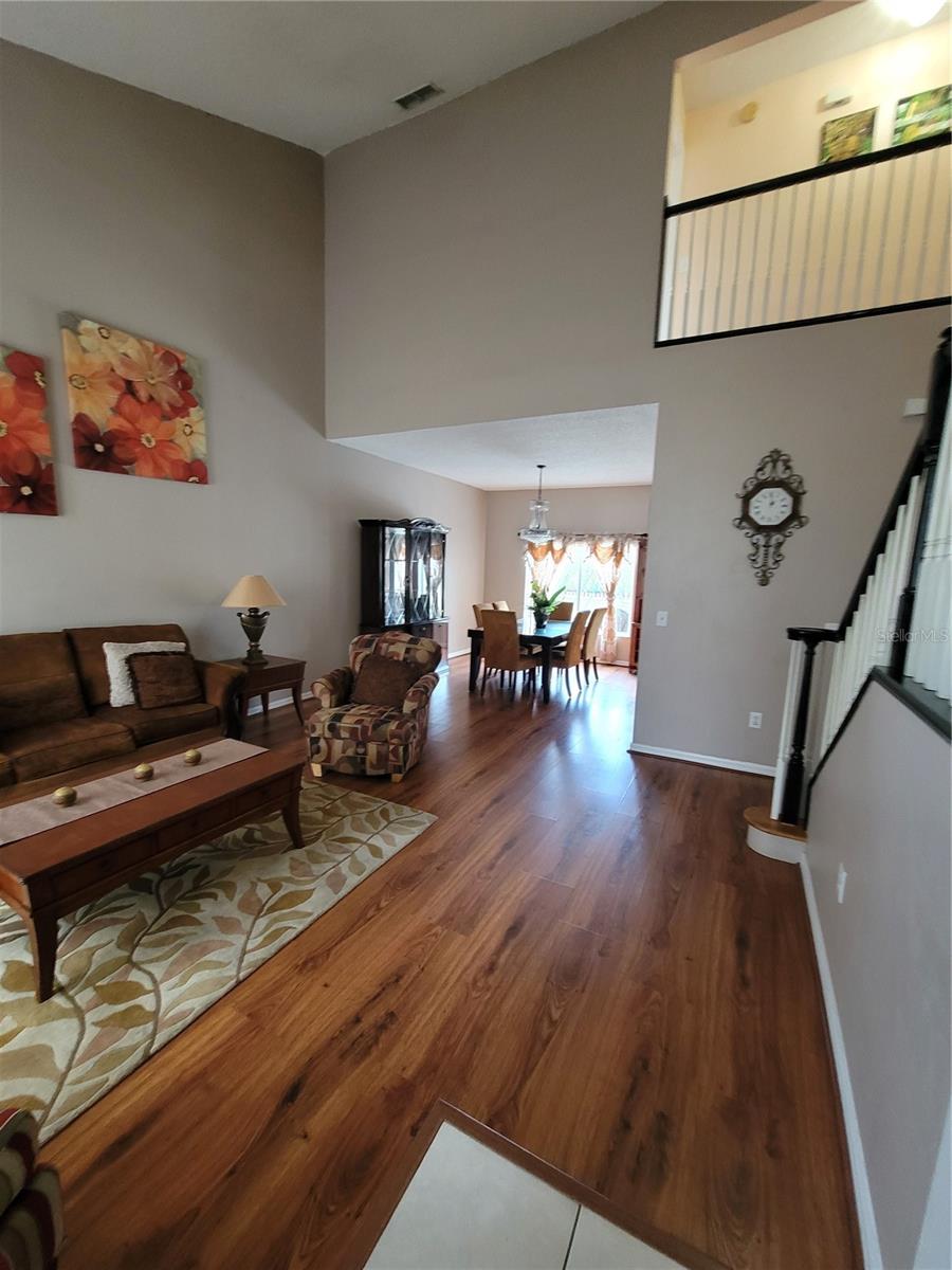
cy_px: 635
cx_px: 476
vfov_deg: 106.2
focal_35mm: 13
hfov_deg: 89.9
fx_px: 477
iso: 320
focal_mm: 2.2
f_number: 2.2
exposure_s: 1/30
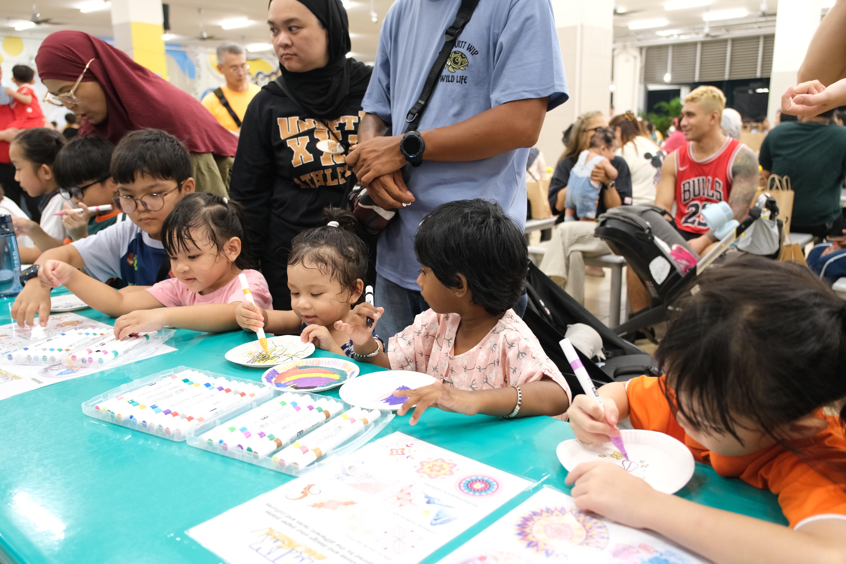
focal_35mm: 30
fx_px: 705
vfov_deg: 43.6
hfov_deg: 61.9
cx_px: 423
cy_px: 282
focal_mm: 19.7
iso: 1600
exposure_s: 1/100
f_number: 2.8
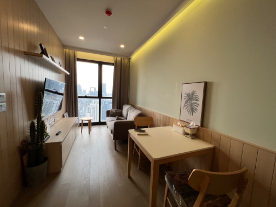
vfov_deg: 89.9
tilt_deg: -1.1
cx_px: 138
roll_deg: -2.0
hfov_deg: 106.2
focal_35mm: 13
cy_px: 104
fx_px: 104
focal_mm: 1.57
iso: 125
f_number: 1.8
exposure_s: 1/121
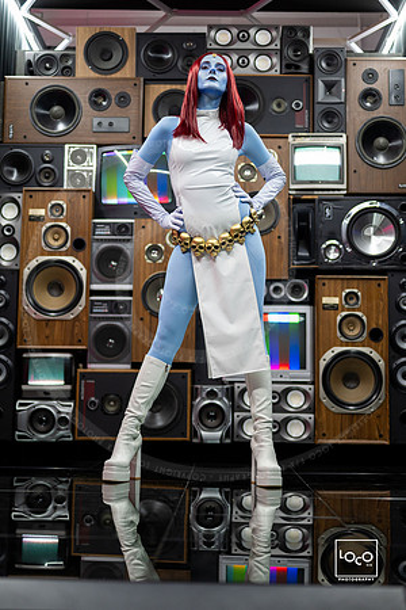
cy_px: 305
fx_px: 846
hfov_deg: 27.0
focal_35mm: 50
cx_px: 203
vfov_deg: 39.6
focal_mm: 50
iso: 1000
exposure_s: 1/250
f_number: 1.2
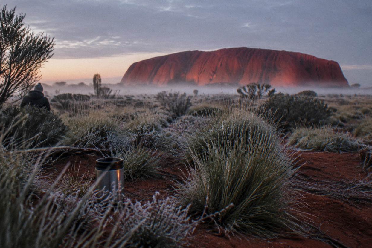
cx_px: 185
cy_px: 121
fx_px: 372
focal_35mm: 36
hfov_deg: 53.1
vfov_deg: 36.9
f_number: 9
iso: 5000
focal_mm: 35
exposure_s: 1/20
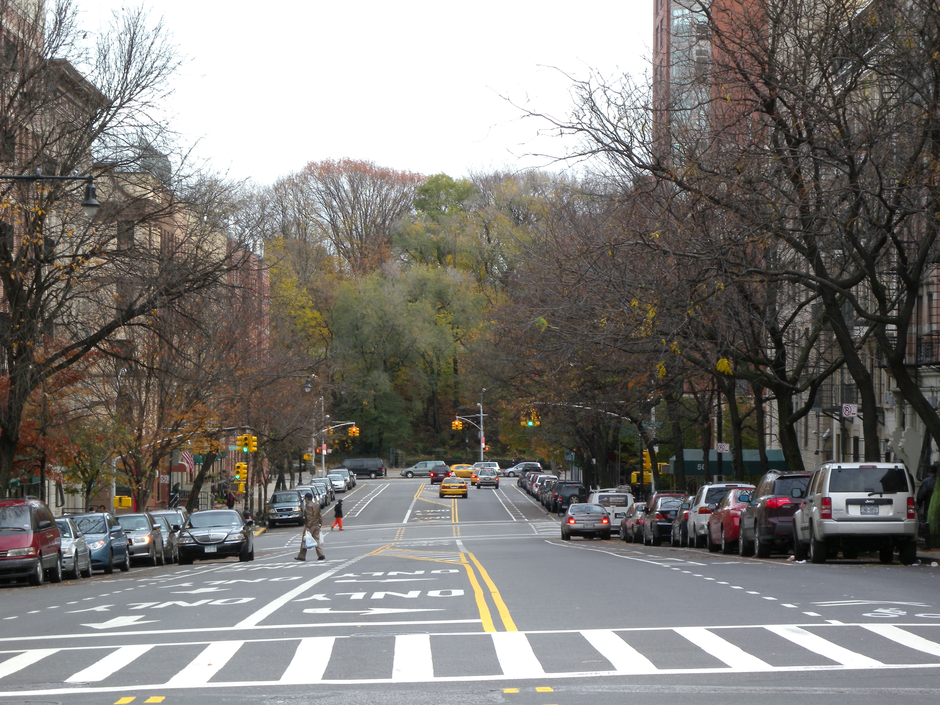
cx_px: 470
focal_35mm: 112
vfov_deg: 13.2
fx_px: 3041
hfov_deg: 17.6
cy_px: 352
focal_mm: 24
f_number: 5.9
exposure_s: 1/60
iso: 64
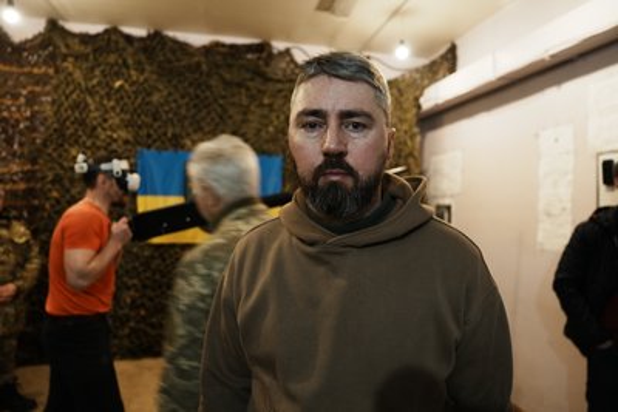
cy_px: 206
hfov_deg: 73.7
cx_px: 309
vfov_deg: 53.2
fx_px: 412
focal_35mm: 24
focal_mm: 24
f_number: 2.8
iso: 1250
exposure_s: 1/50
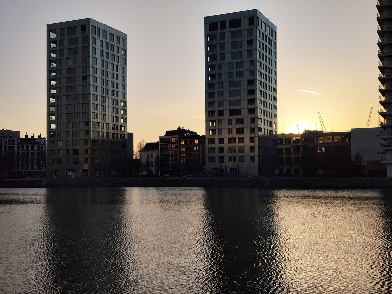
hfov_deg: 38.2
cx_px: 196
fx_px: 566
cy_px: 147
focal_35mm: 50
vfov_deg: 29.1
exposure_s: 1/3753
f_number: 2
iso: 100
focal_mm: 7.1
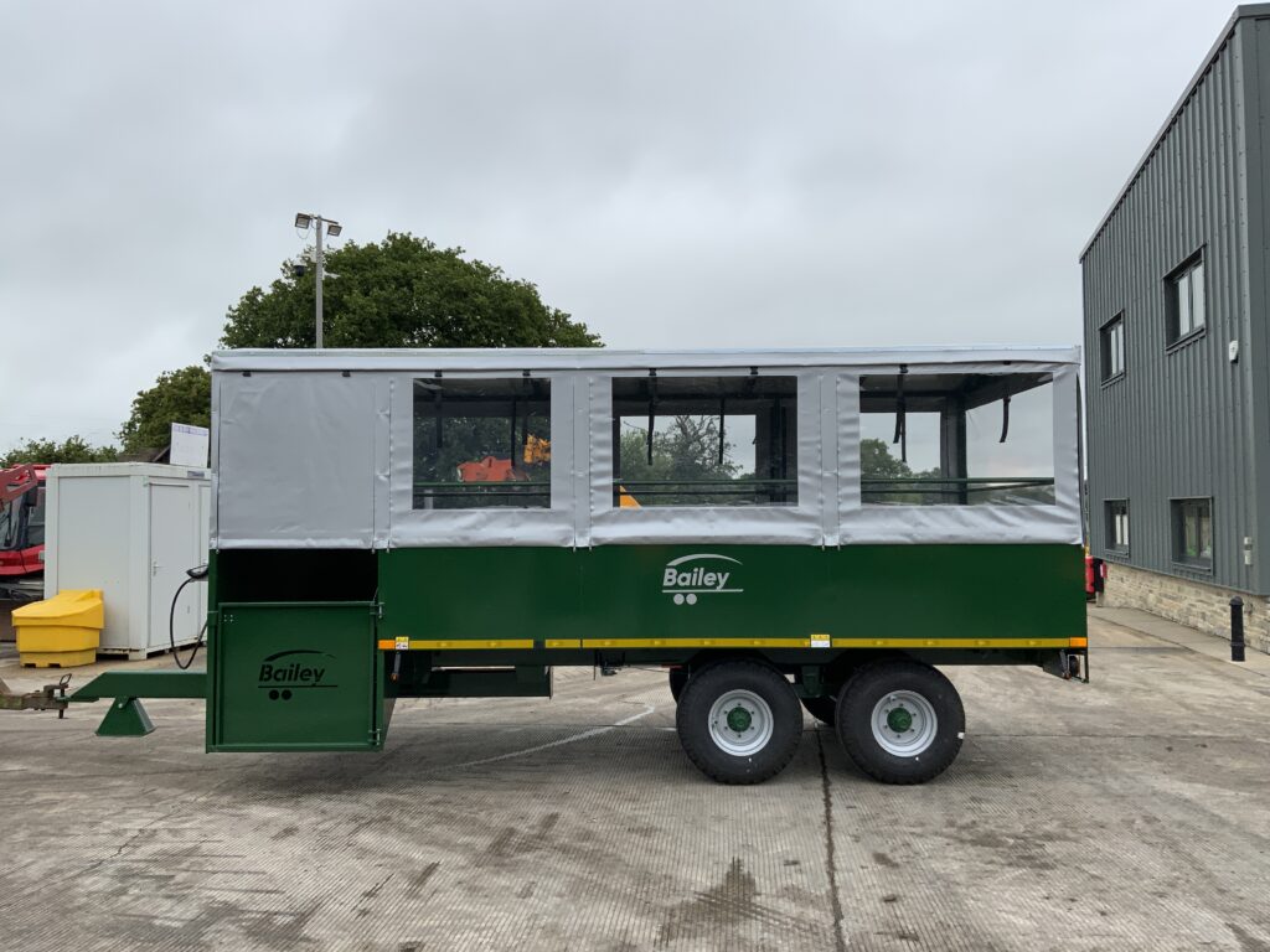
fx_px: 1064
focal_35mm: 29
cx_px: 635
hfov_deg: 61.7
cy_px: 476
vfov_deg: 48.2
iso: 16
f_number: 1.8
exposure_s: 1/869
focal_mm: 3
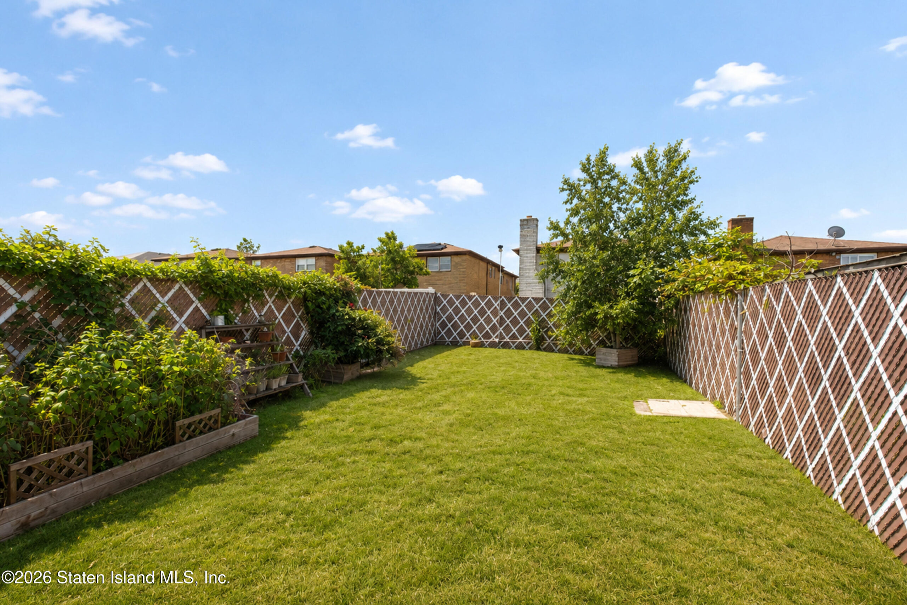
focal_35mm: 15
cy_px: 302
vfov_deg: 77.3
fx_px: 378
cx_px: 454
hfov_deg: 100.4
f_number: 10
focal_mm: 10
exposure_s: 1/160
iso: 250
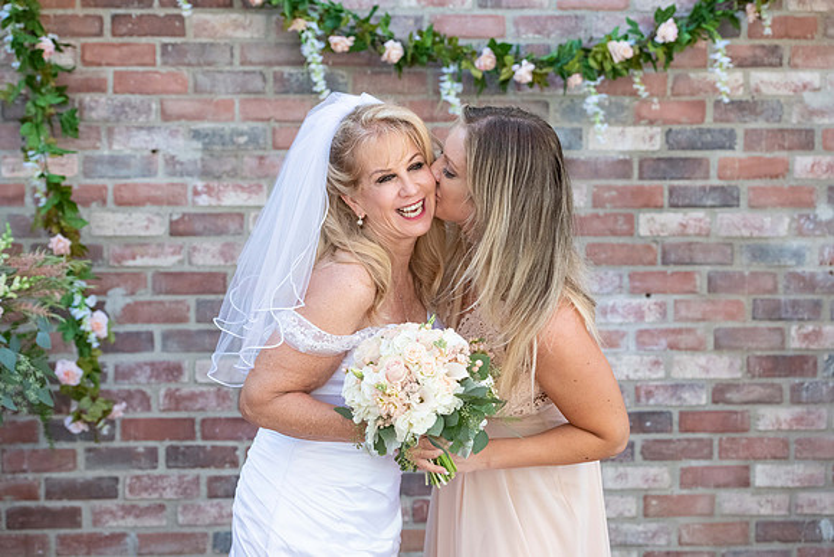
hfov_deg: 24.8
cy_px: 278
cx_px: 417
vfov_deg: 16.7
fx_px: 1900
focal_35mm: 82
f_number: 5
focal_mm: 82
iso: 640
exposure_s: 1/640
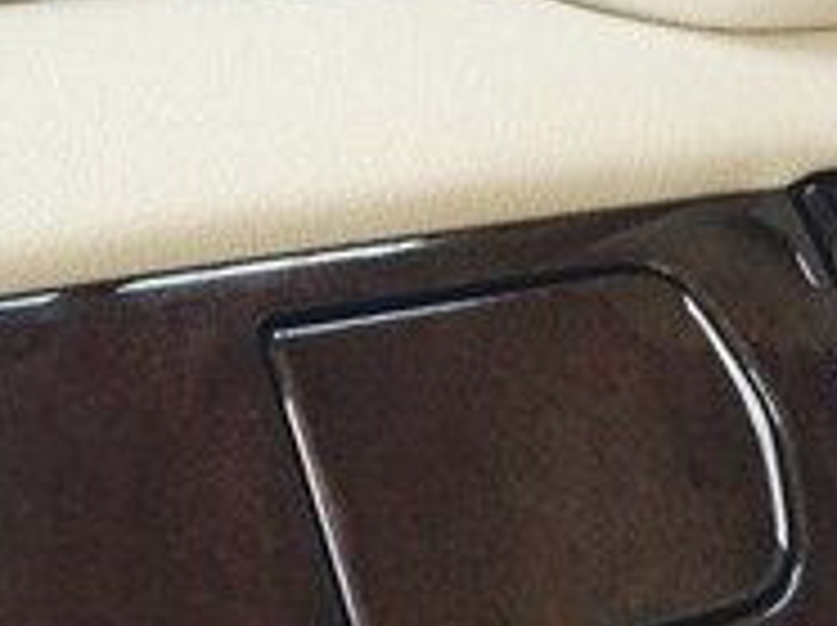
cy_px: -241
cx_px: 320
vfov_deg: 13.7
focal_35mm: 103
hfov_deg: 19.1
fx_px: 2487
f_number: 2.2
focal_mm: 4.15
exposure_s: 1/17
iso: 80
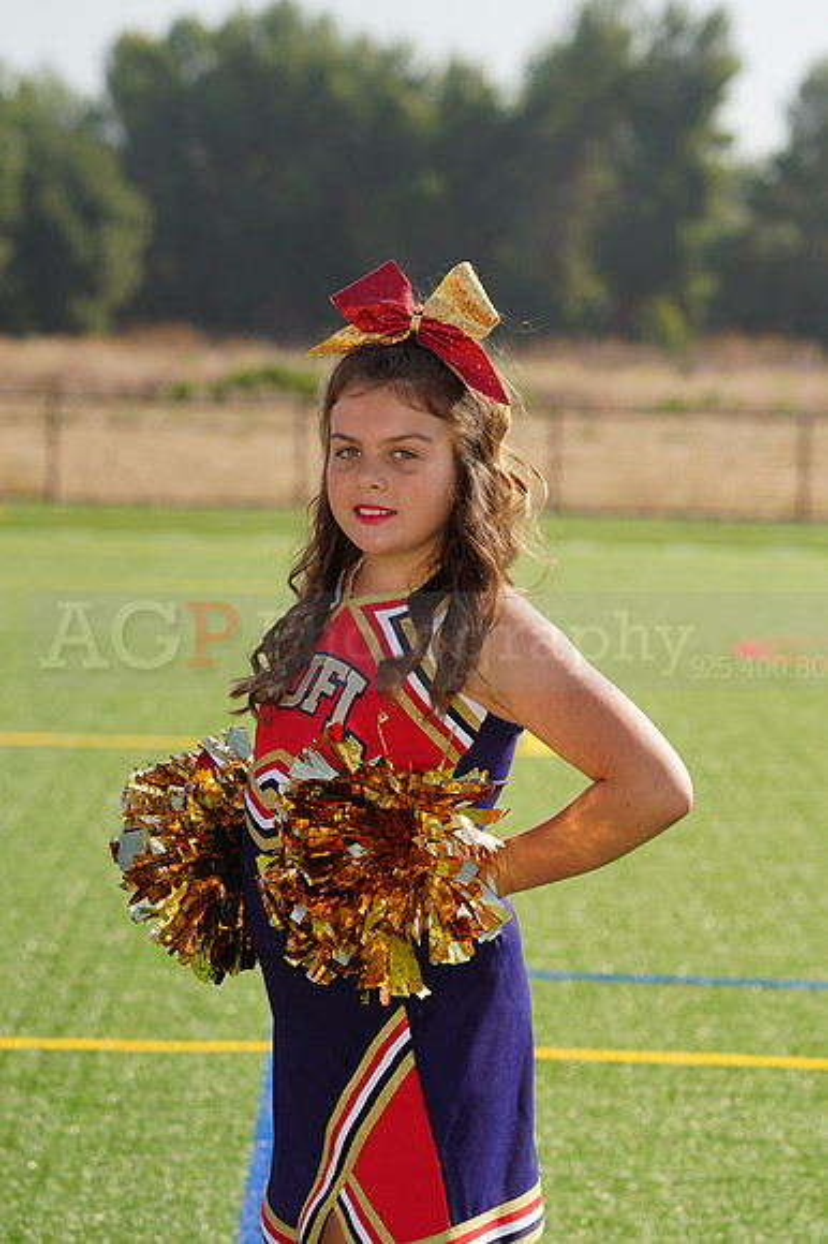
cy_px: 622
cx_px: 414
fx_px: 6631
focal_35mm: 192
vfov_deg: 10.7
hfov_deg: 7.1
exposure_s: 1/250
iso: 100
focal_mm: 192
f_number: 9
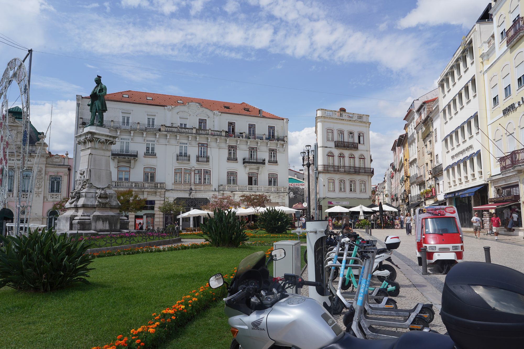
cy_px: 174
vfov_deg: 53.1
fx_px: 349
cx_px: 262
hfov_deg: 73.7
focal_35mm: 24
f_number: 18
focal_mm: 24
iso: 100
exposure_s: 1/100
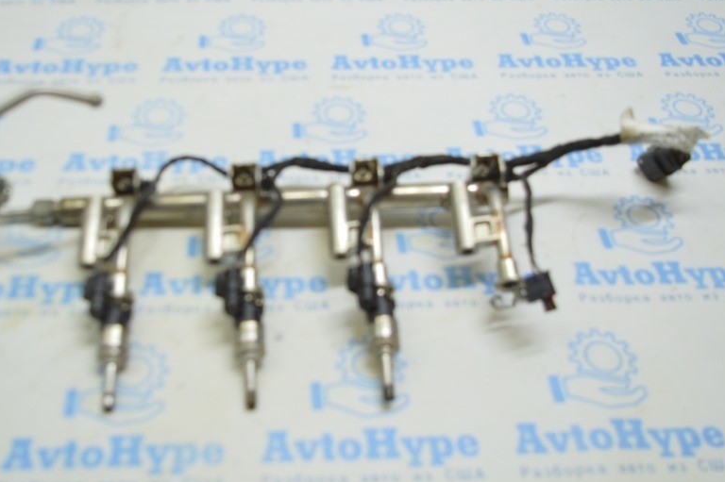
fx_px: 805
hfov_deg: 48.0
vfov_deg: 33.3
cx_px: 270
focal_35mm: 40
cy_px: 226
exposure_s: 1/60
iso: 400
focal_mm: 20
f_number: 3.8
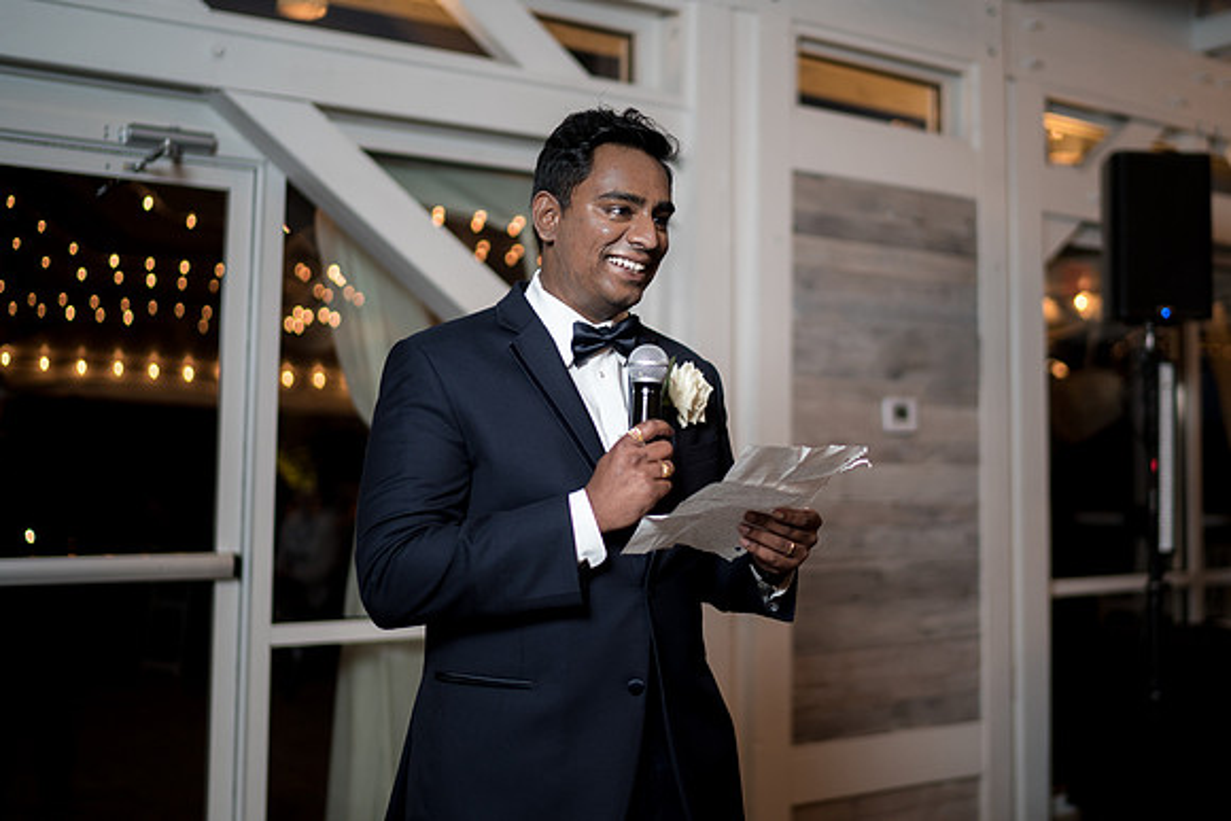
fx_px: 1453
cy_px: 341
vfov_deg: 31.5
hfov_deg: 45.7
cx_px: 738
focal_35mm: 42
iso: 250
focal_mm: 35
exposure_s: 1/200
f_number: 1.4
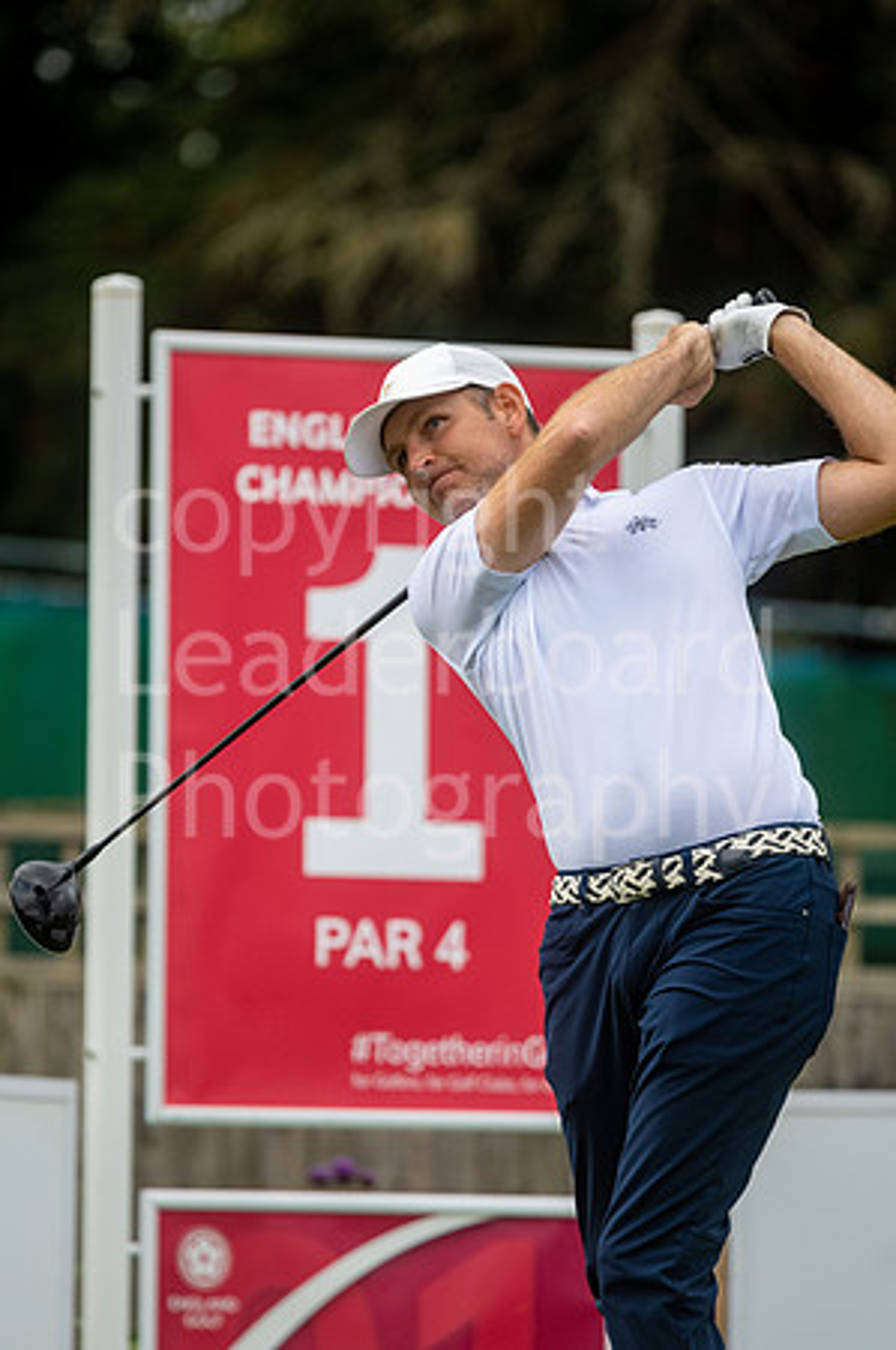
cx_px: 448
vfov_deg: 4.6
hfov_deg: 3.0
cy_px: 675
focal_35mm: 450
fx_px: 16838
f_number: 4
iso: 640
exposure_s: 1/2000
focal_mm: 300
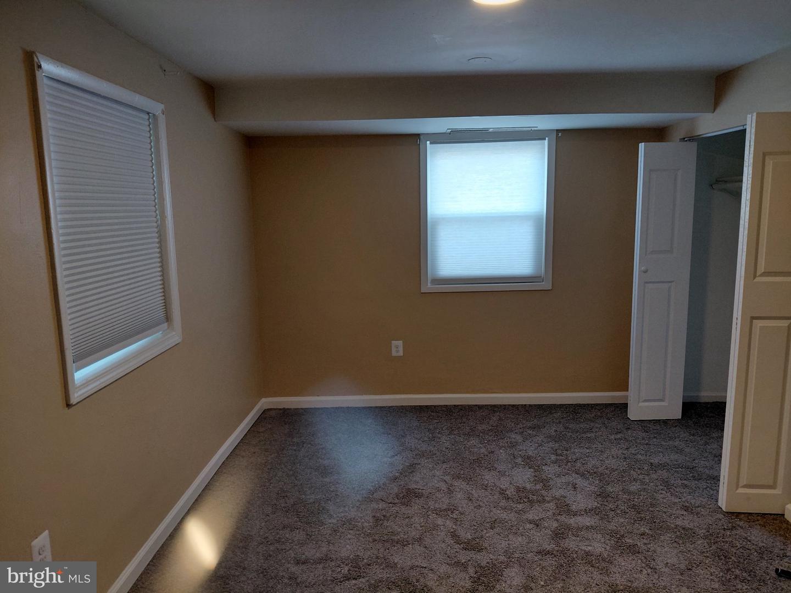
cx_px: 396
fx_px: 571
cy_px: 296
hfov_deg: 69.4
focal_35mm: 25
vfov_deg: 54.9
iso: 200
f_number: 1.8
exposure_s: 1/120
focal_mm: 4.69
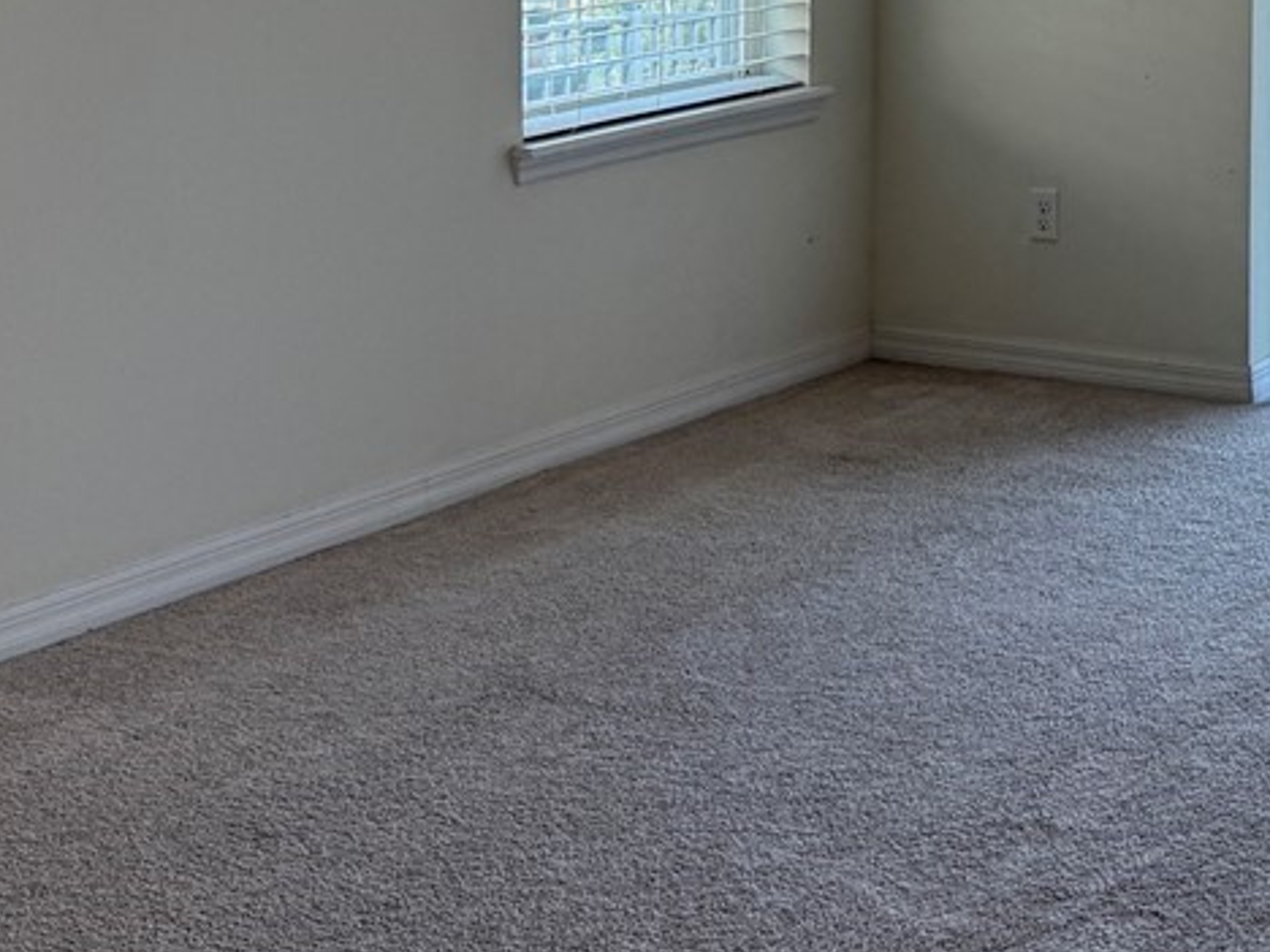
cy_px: -141
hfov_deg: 22.5
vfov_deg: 17.3
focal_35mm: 82
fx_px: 3008
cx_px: 1406
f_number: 1.78
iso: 100
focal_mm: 6.76
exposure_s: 1/278
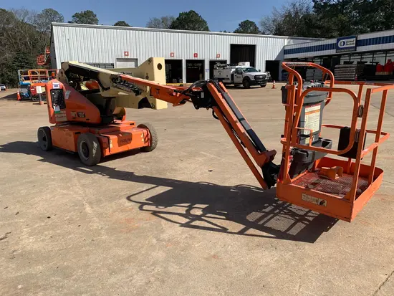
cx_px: 197
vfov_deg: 53.1
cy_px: 148
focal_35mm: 26
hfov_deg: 67.3
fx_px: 296
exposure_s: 1/2833
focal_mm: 4.25
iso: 25
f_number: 1.8
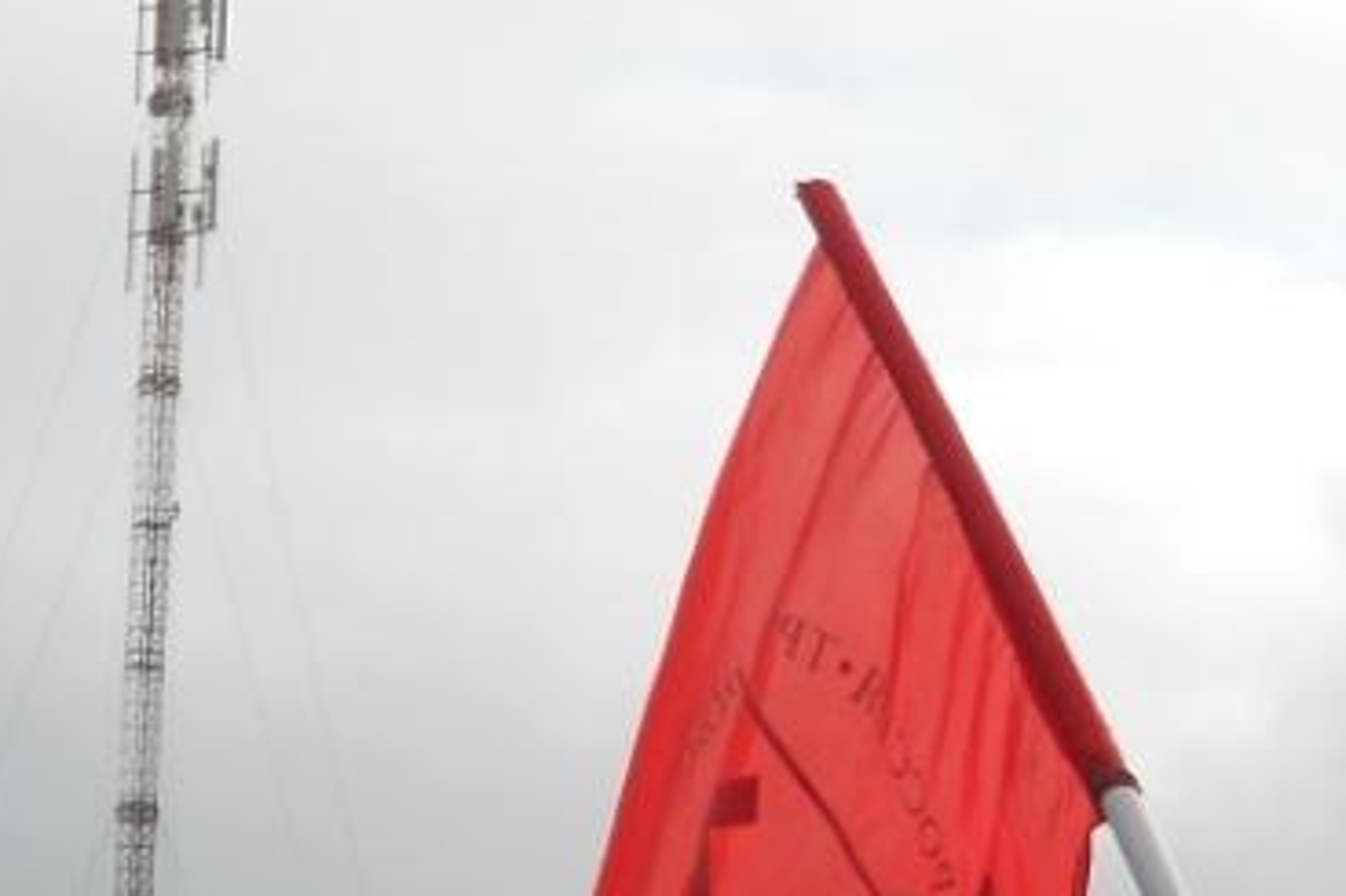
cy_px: 984
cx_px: 1558
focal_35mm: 191
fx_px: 7138
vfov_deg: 7.1
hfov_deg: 10.6
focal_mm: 11.8
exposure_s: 1/320
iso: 80
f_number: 5.3
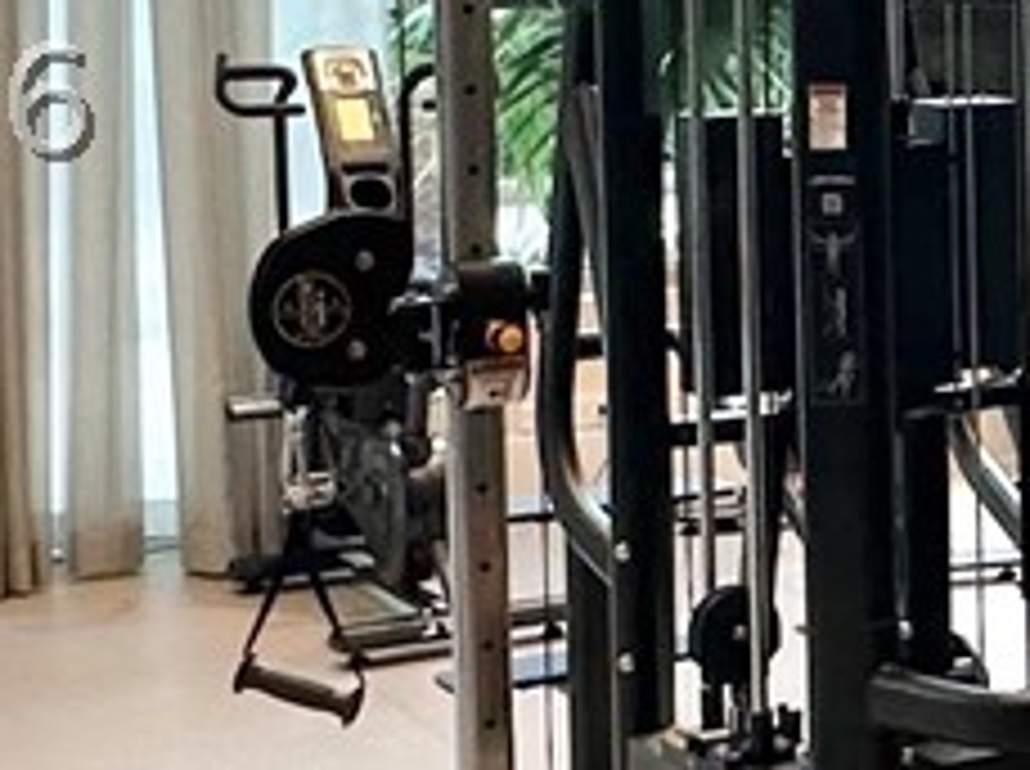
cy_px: 99
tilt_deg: -3.4
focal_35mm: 98
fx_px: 2911
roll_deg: +0.3
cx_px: 1471
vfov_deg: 14.9
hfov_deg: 18.2
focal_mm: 2.22
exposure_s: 1/120
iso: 200
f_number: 2.2
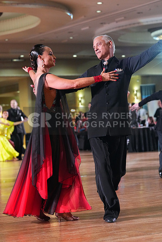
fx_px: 735
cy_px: 121
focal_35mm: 109
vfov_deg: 18.8
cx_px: 81
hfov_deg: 12.6
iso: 6400
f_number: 4.5
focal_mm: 109
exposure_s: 1/400
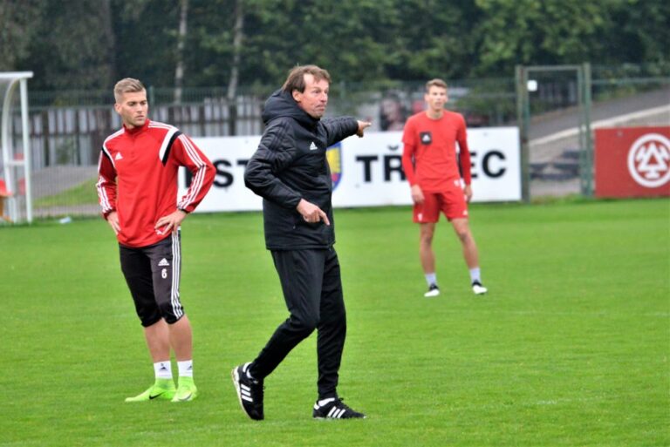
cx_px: 335
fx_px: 3724
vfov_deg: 6.9
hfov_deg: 10.3
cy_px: 224
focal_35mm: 200
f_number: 5.3
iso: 4500
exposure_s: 1/640
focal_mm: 200
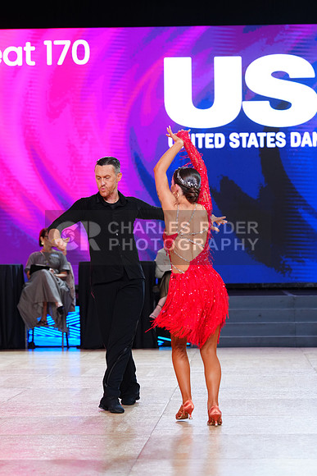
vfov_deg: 17.9
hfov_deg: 12.0
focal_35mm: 114
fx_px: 1505
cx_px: 158
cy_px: 238
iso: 1250
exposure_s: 1/400
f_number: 4
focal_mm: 114
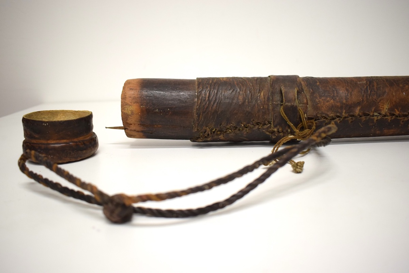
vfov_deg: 40.0
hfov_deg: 57.2
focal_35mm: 33
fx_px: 375
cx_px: 204
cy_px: 136
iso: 1000
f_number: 4
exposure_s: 1/125
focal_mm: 22
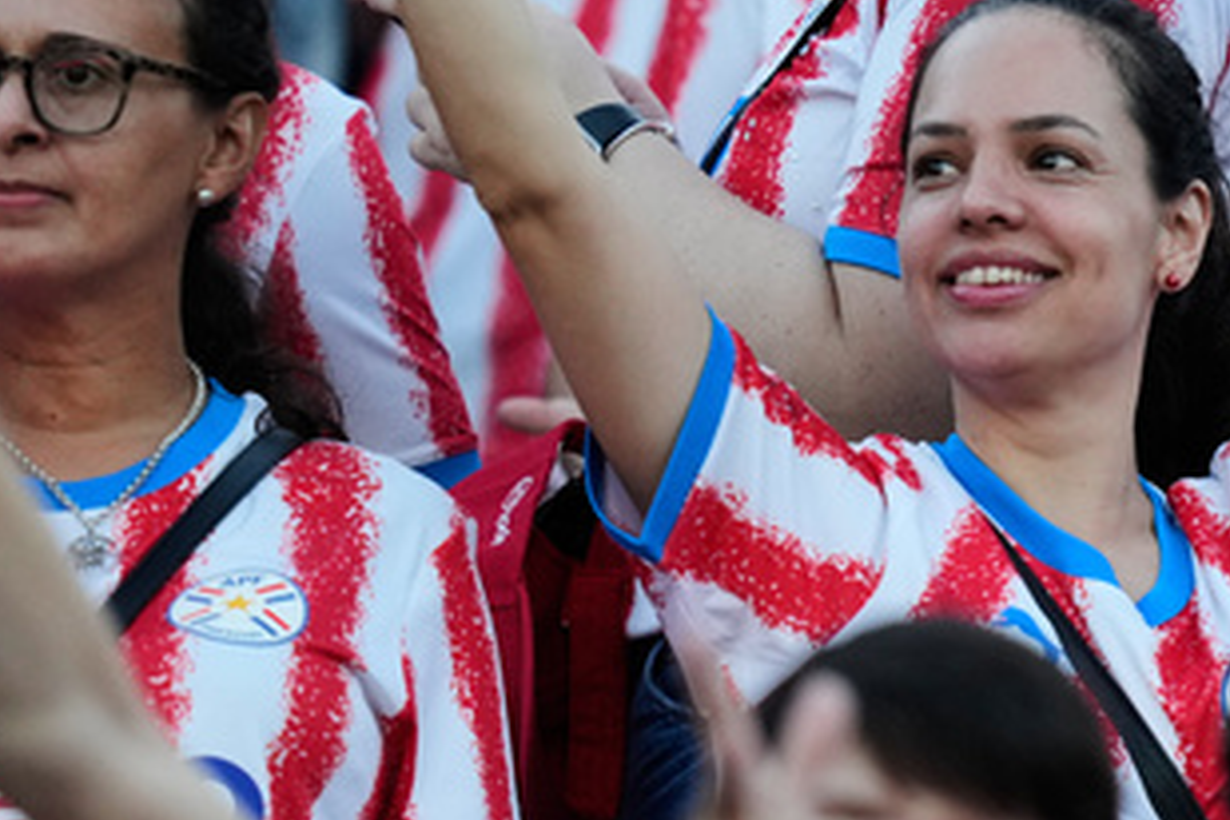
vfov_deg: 1.0
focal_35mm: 1327
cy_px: 207
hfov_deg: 1.6
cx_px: 1150
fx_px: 45336
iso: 1600
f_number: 2.8
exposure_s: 1/1000
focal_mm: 400
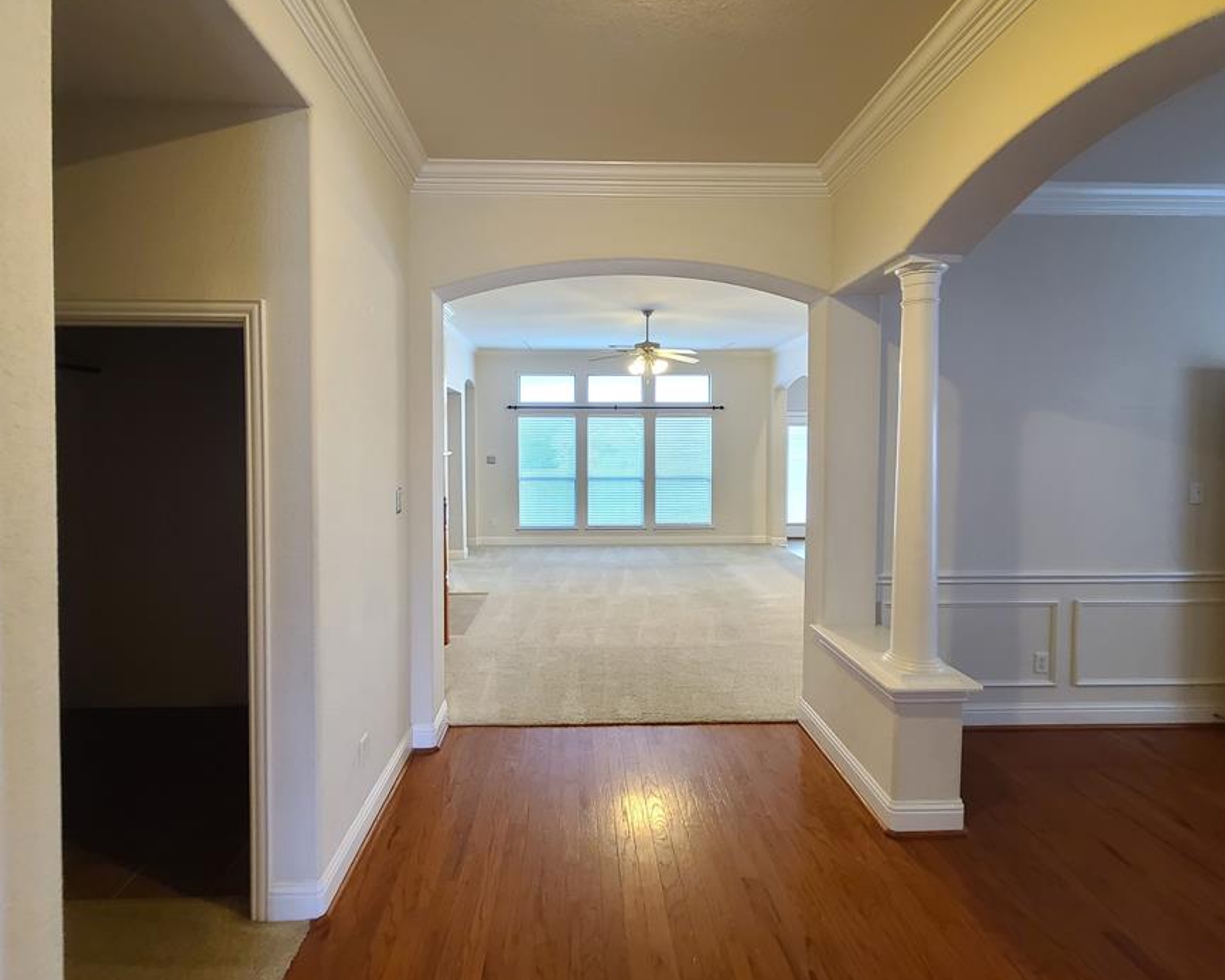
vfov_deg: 83.8
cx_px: 588
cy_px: 445
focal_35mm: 15
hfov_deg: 96.7
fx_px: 544
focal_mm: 2.2
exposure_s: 1/30
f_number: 2.2
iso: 320
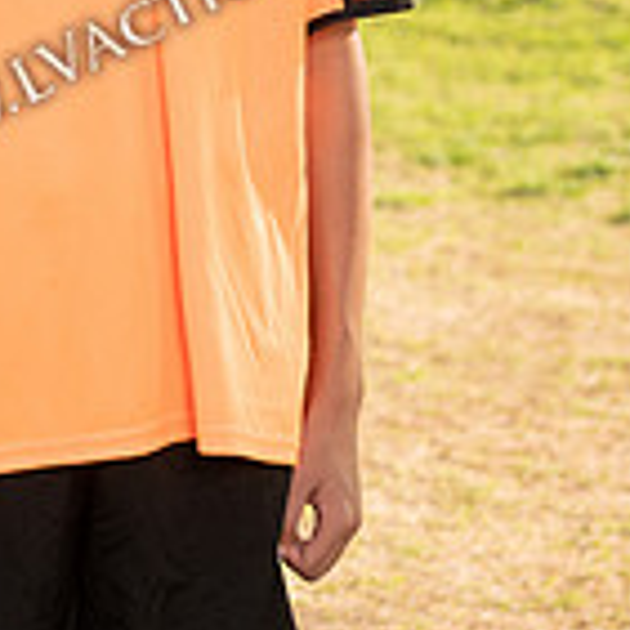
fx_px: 3892
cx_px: 47
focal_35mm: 189
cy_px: 9
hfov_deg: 9.2
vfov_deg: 9.2
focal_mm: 70
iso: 100
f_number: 4
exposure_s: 1/250
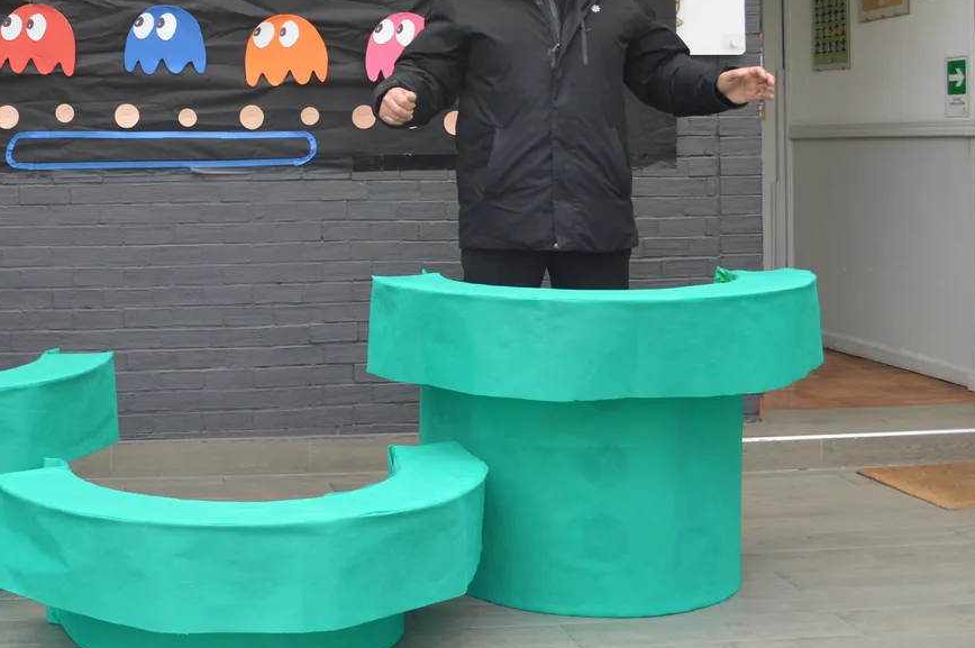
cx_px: 206
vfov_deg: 24.6
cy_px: 139
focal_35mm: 54
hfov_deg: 35.8
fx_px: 1461
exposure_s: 1/100
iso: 400
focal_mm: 22
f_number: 5
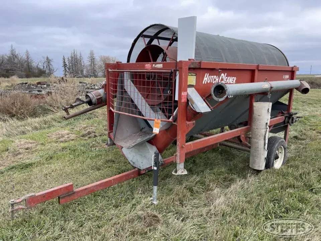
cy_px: 120
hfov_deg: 67.3
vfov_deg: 53.1
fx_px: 241
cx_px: 160
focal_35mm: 26
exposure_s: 1/836
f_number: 1.6
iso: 32
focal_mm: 5.1
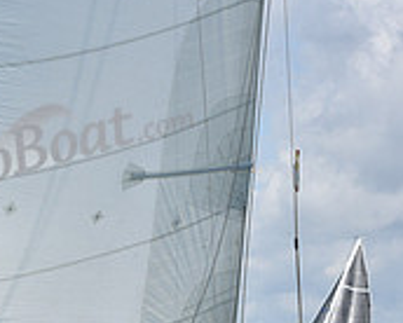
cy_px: 308
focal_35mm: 221
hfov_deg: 8.5
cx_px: -255
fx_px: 2639
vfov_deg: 7.0
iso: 250
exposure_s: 1/1250
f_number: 7.1
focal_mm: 70
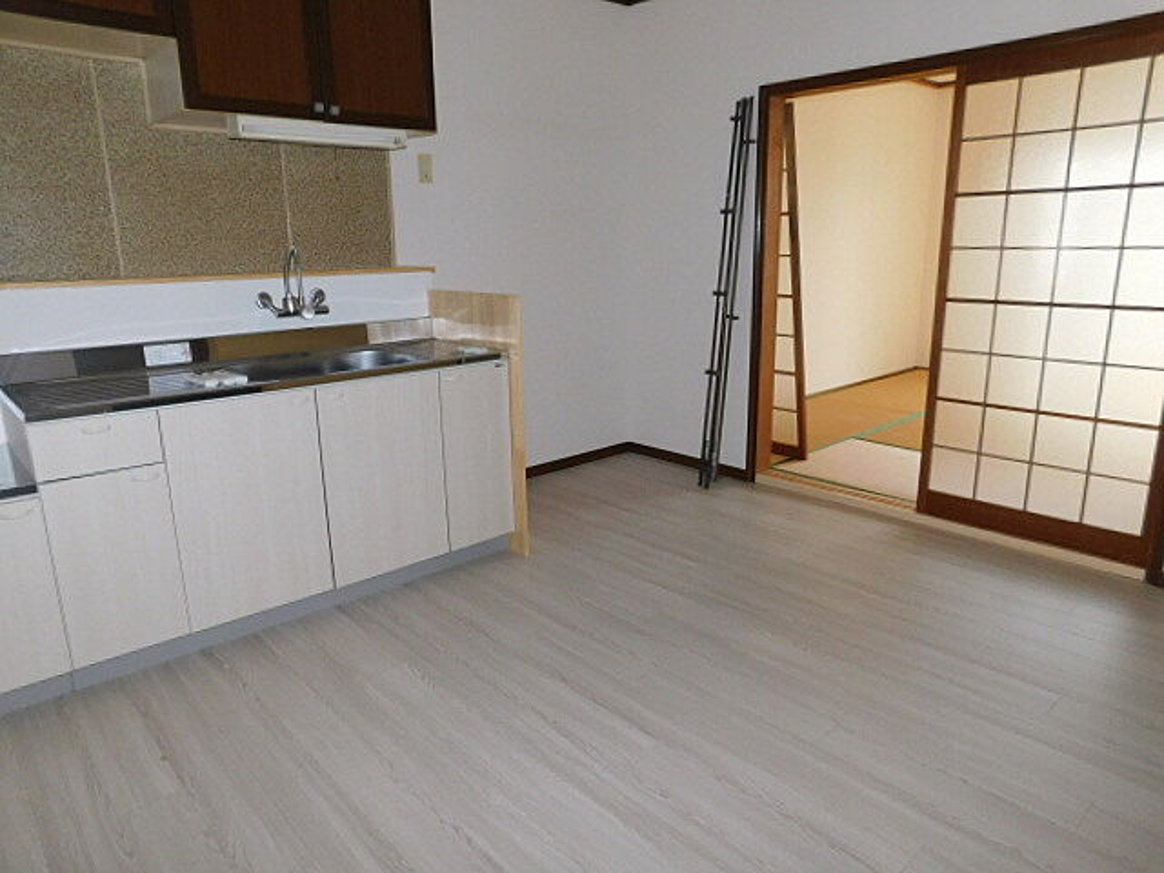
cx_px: 582
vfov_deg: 58.9
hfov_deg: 73.9
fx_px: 773
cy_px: 436
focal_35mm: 23
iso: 200
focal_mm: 4
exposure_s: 1/30
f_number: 3
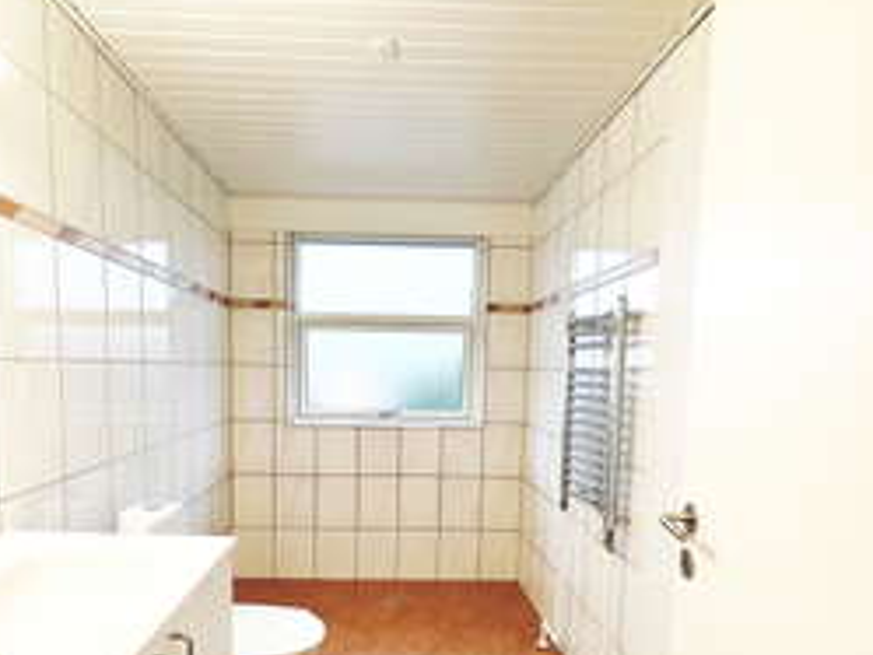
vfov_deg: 62.5
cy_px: 413
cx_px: 387
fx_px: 530
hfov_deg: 78.7
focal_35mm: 21
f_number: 2.2
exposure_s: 1/100
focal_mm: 2.22
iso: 125
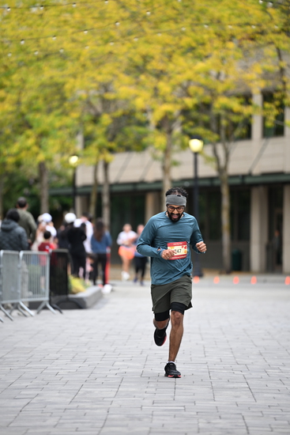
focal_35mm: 200
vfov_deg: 10.3
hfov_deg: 6.9
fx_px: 2415
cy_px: 218
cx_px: 145
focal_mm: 200
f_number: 2.8
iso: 640
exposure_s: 1/2000
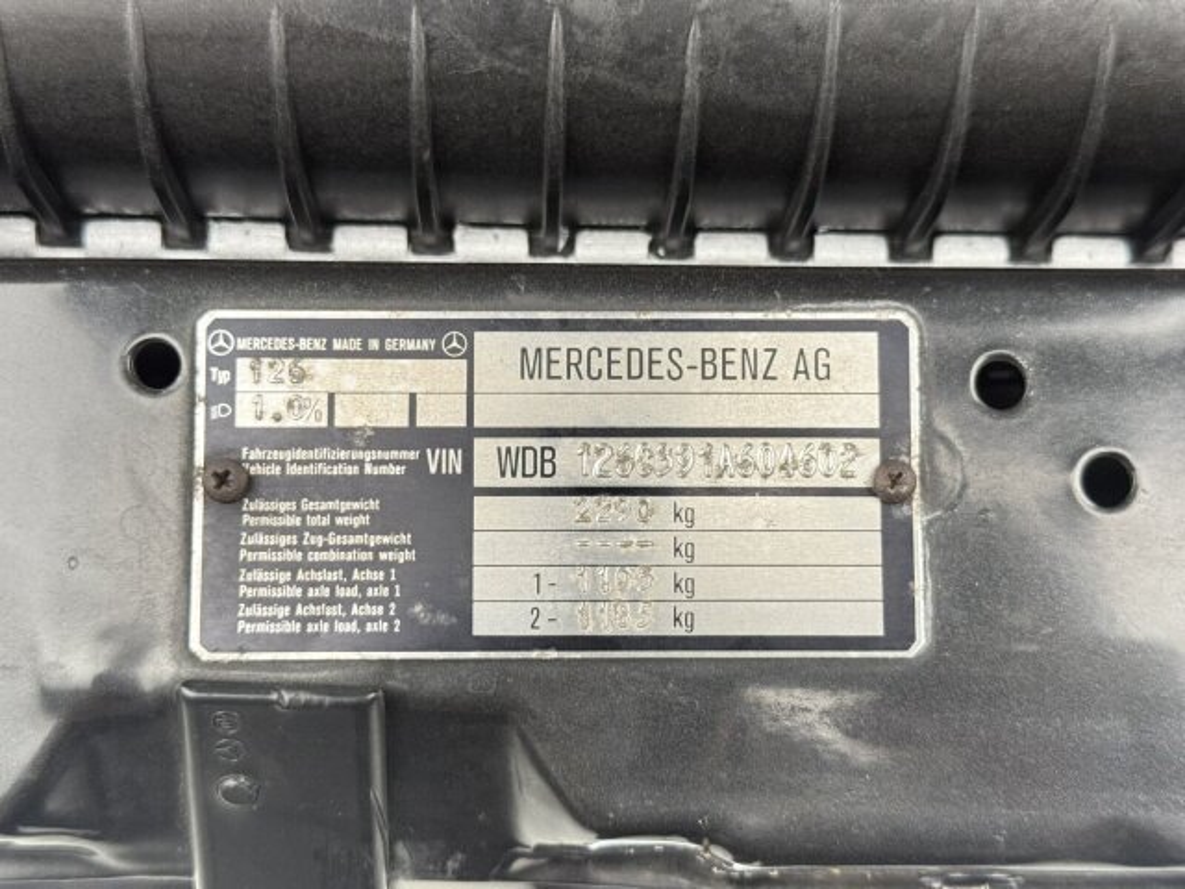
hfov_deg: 39.7
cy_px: 444
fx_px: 1643
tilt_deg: -75.8
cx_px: 592
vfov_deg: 30.3
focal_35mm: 48
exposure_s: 1/43
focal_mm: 6.76
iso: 250
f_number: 1.78
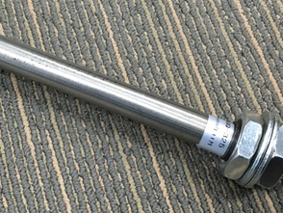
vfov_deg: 21.3
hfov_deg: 27.7
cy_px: 99
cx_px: 64
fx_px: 565
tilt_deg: -65.0
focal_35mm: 69
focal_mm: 4.15
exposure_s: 1/33
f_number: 2.2
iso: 200
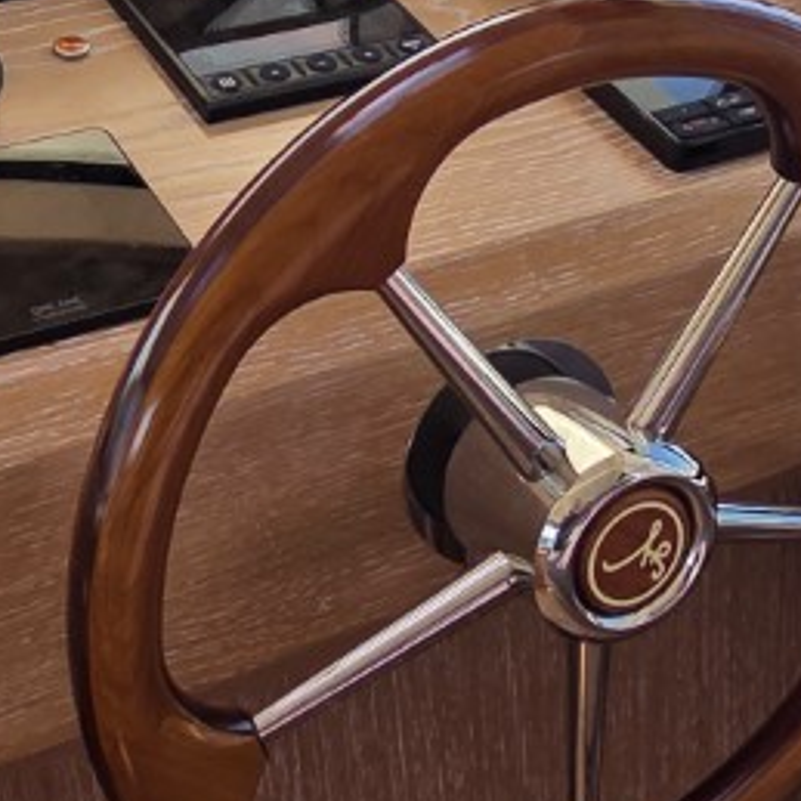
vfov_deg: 26.9
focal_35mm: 64
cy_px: 387
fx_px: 1675
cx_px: 554
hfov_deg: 26.7
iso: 50
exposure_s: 1/492
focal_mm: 2.2
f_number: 2.2
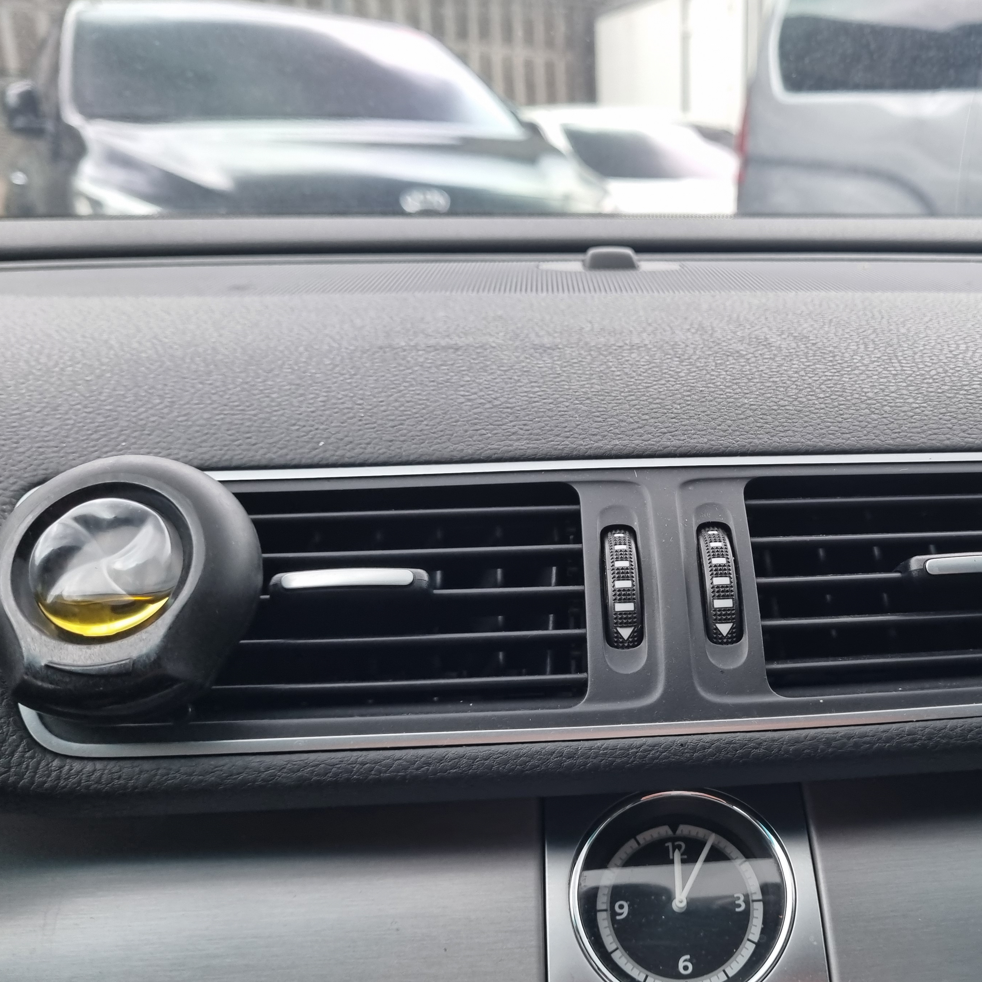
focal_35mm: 34
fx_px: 1091
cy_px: 521
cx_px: 671
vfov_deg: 48.4
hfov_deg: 47.5
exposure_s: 1/120
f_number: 1.8
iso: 160
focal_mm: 5.4
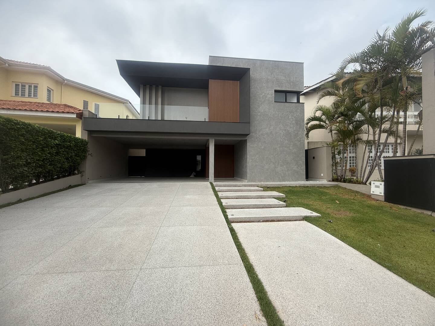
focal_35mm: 14
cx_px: 218
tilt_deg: +2.6
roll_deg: -0.3
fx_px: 176
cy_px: 163
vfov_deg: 85.7
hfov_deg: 102.1
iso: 50
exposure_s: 1/312
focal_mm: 2.22
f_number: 2.2
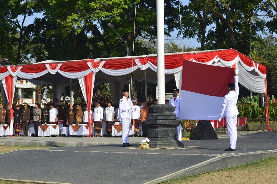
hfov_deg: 24.6
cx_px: 138
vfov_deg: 16.5
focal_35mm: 82
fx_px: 634
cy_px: 92
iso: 400
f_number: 10
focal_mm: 55
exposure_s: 1/320
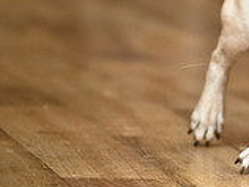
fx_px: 6655
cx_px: 392
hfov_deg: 2.1
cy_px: 23
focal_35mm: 924
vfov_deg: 1.6
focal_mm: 175
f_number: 2.8
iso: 200
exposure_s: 1/200
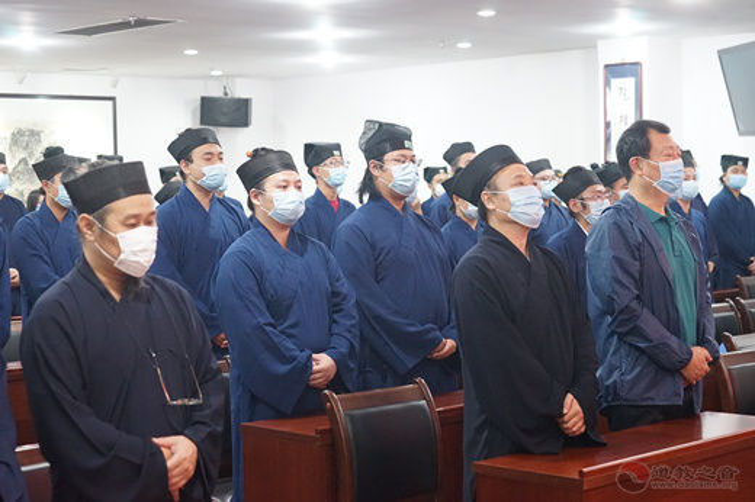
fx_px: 1467
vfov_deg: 19.4
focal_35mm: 70
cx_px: 378
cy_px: 251
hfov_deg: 28.9
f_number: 5.6
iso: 6400
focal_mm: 70
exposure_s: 1/40
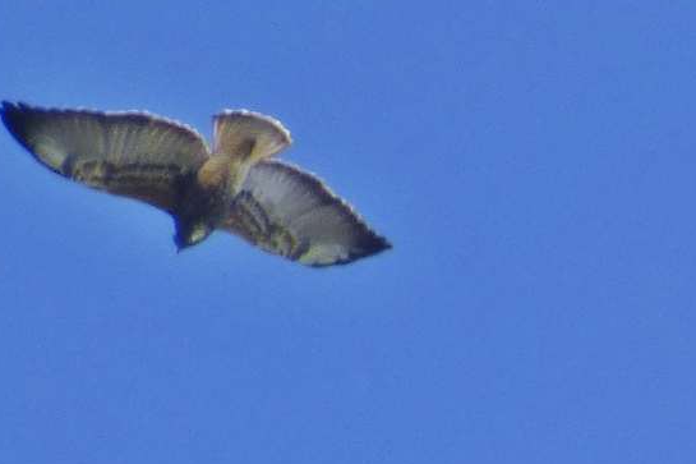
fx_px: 39658
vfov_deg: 0.7
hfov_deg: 1.0
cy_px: 176
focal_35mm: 2052
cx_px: 171
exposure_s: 1/200
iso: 100
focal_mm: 214.08
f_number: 5.9
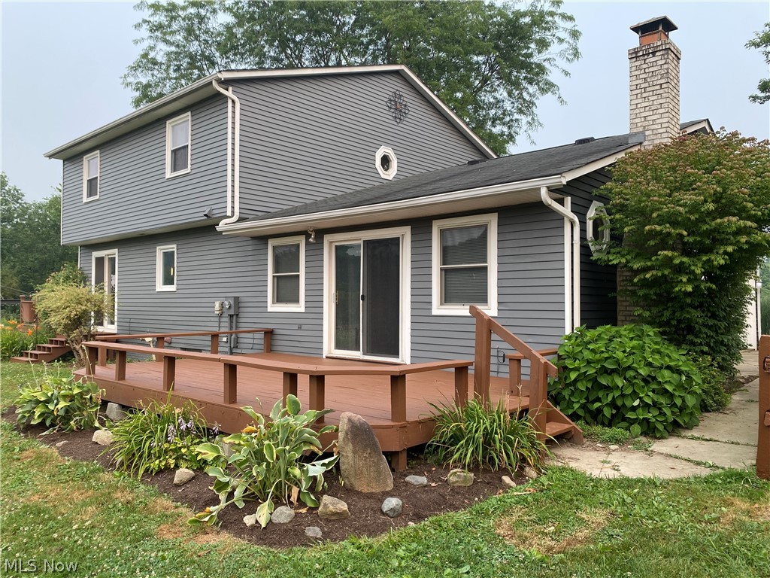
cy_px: 289
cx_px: 385
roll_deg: -0.2
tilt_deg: -1.2
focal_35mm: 26
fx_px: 578
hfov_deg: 67.3
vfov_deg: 53.1
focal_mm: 4.25
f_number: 1.8
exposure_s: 1/278
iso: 32
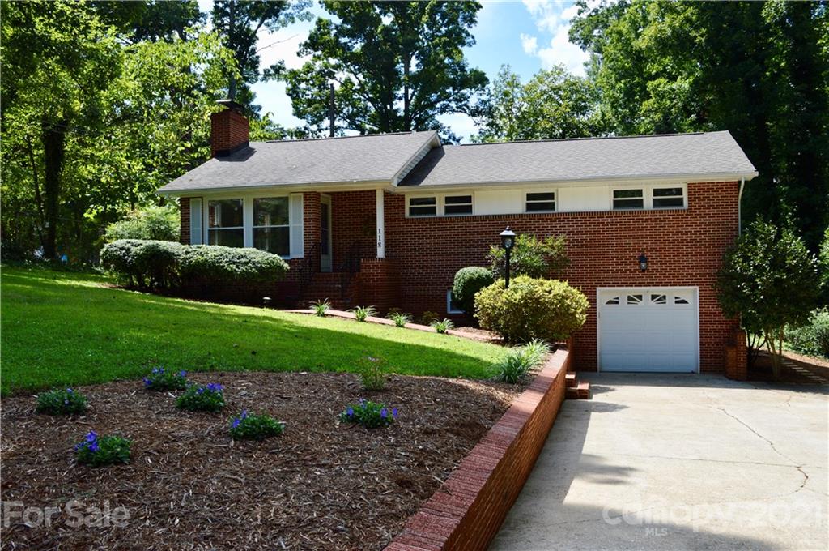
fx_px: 759
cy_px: 276
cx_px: 414
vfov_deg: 39.9
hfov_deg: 57.3
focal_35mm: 33
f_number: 7.1
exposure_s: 1/200
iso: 100
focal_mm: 22
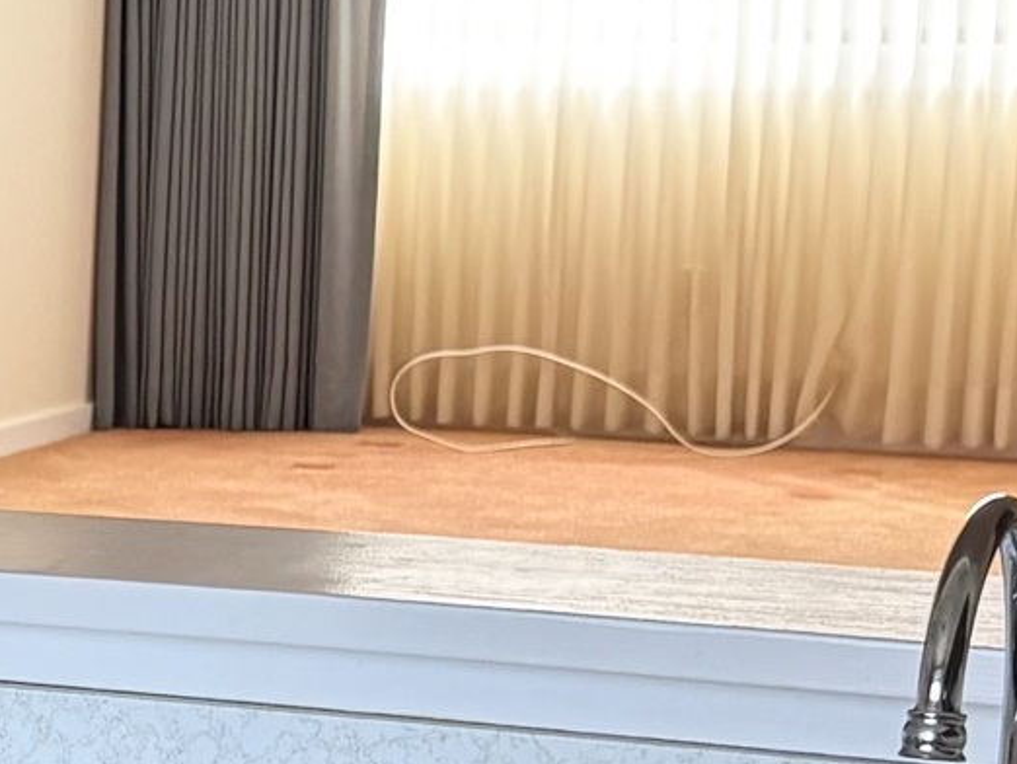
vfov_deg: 9.6
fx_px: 4497
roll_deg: +1.9
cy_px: 924
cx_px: -970
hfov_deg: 11.7
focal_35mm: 153
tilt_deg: -12.9
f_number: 1.6
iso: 125
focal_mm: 5.96
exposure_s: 1/111
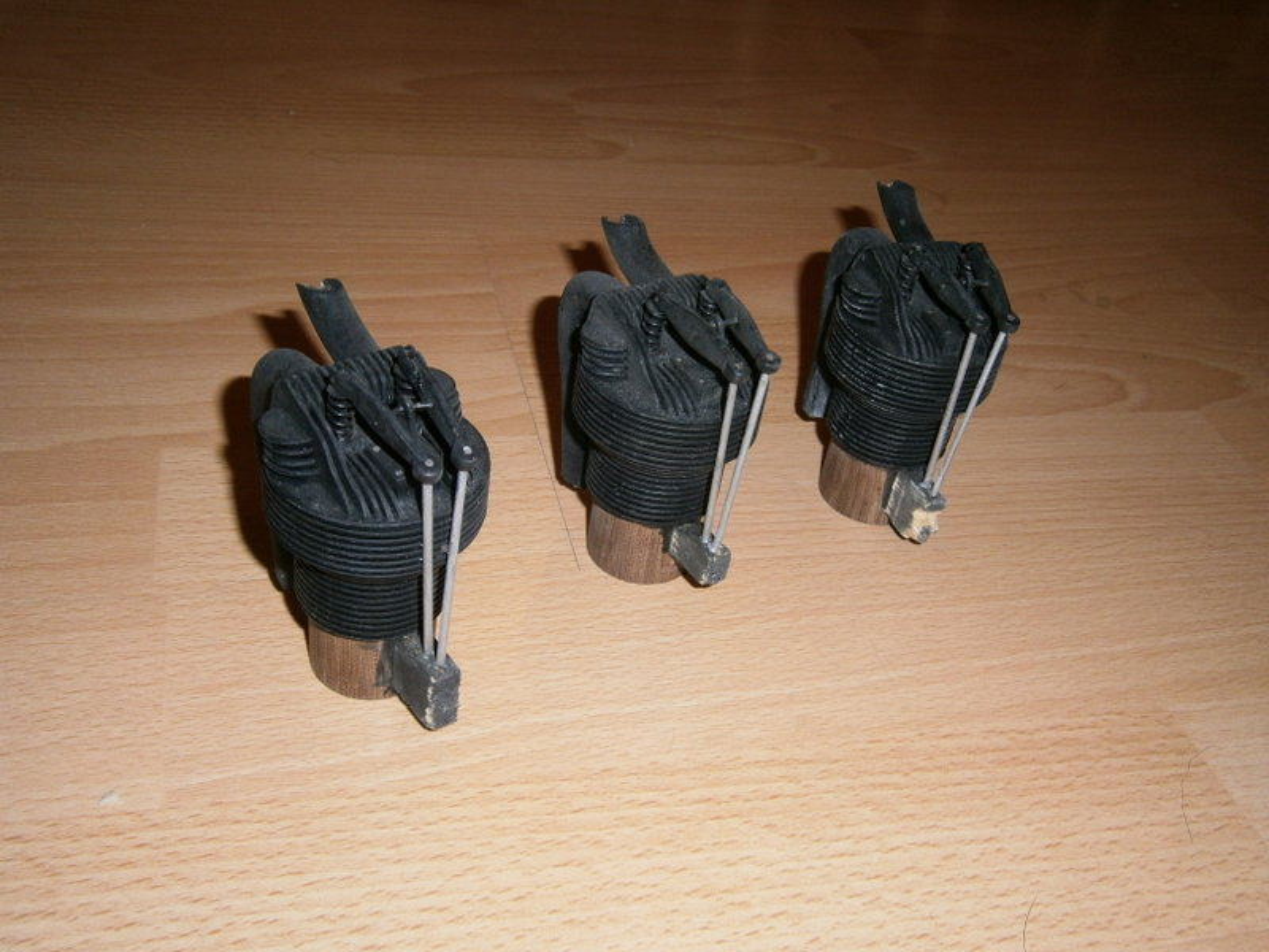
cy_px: 476
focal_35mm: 36
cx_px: 634
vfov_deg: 39.7
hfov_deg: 51.4
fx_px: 1320
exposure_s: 1/40
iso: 125
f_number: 3.1
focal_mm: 6.4
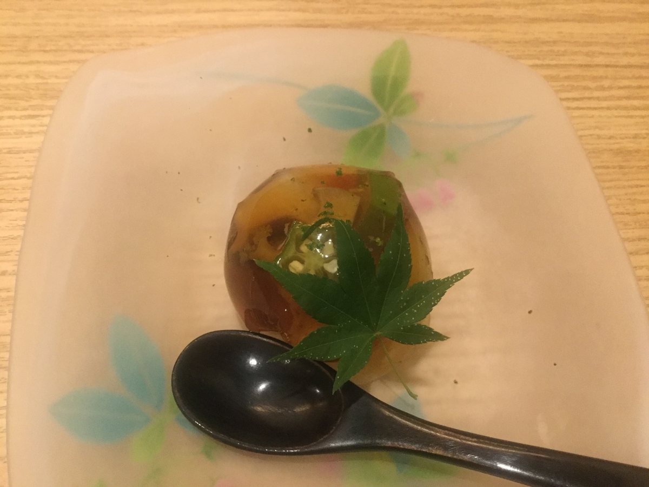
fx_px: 581
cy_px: 244
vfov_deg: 45.4
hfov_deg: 58.4
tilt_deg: -64.5
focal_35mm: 31
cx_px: 324
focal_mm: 3.3
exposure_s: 1/17
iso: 200
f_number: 2.4
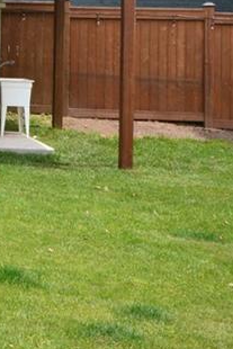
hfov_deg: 12.1
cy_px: 0
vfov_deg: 20.0
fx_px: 960
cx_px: -247
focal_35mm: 99
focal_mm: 20
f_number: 10
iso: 400
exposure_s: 1/250
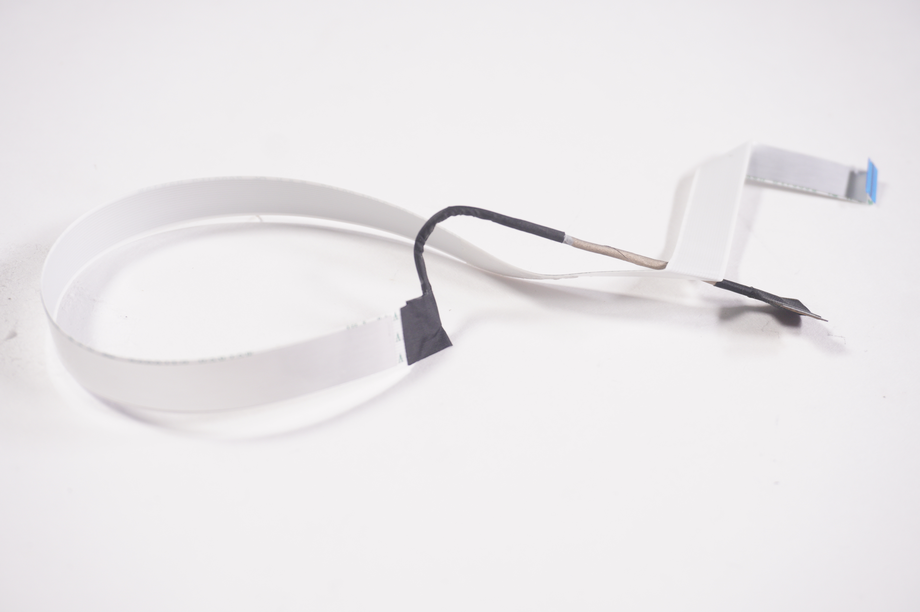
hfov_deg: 41.1
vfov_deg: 28.0
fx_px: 1226
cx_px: 460
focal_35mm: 48
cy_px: 306
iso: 320
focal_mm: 32
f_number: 5.6
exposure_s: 1/160
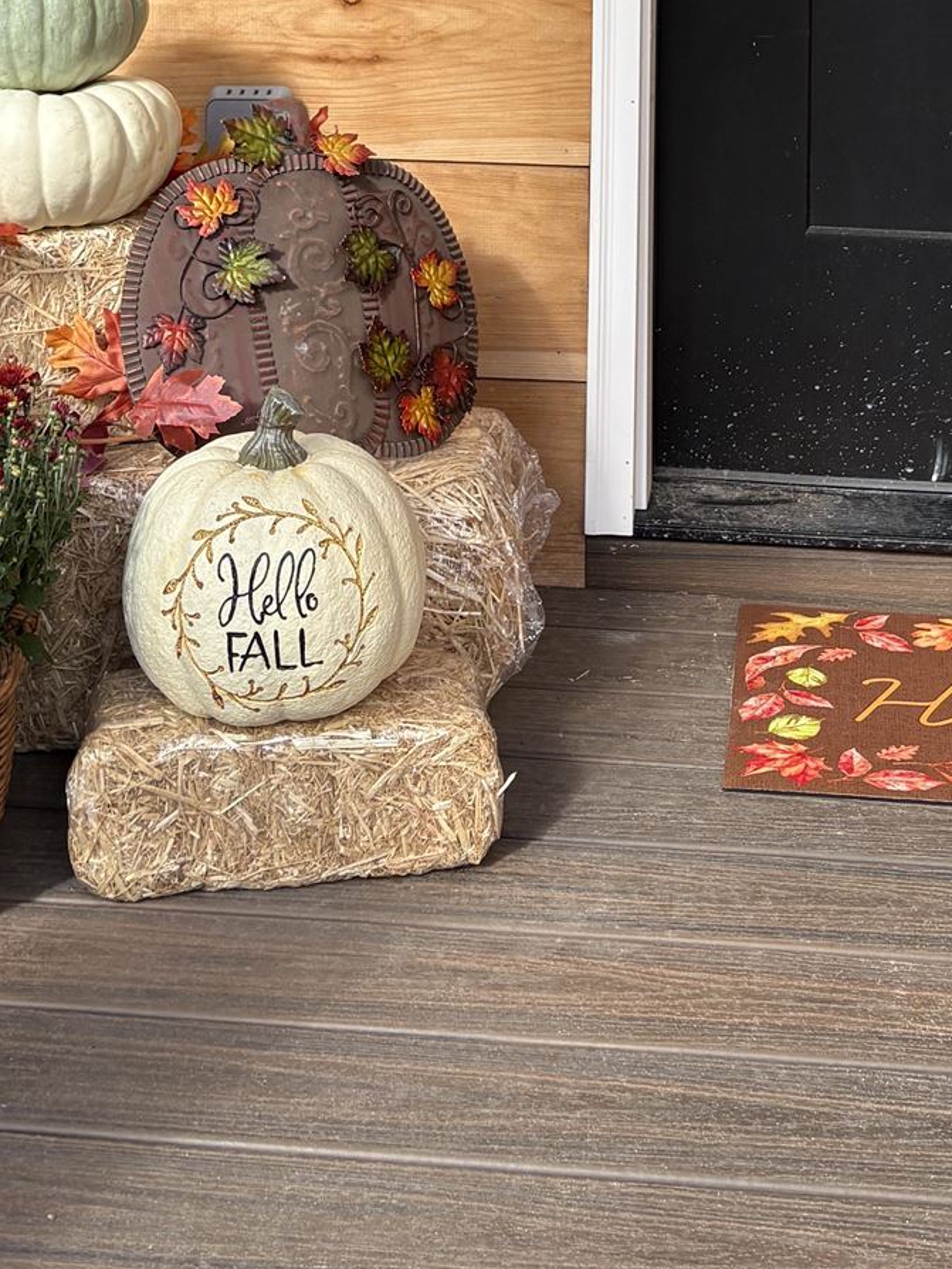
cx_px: 611
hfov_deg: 21.9
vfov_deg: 25.3
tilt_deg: -0.9
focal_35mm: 67
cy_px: -345
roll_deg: -1.1
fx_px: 2456
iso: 50
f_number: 1.6
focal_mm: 5.96
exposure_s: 1/1196
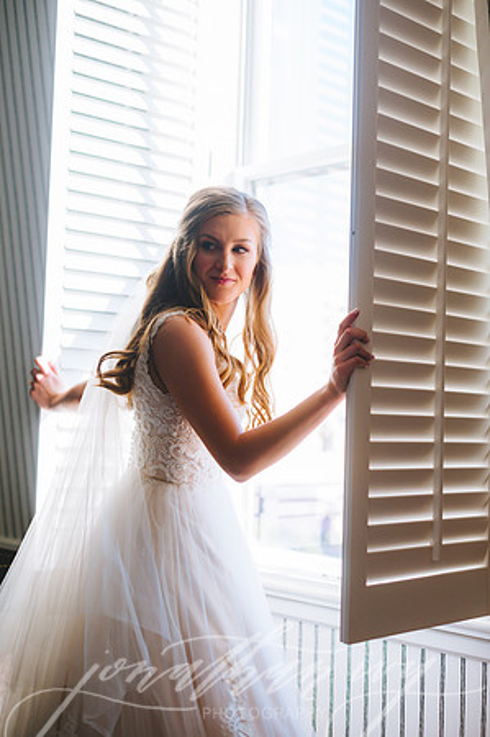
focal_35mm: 50
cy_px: 368
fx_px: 1023
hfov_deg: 26.9
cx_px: 245
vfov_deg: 39.6
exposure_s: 1/1250
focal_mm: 50
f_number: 2.2
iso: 250
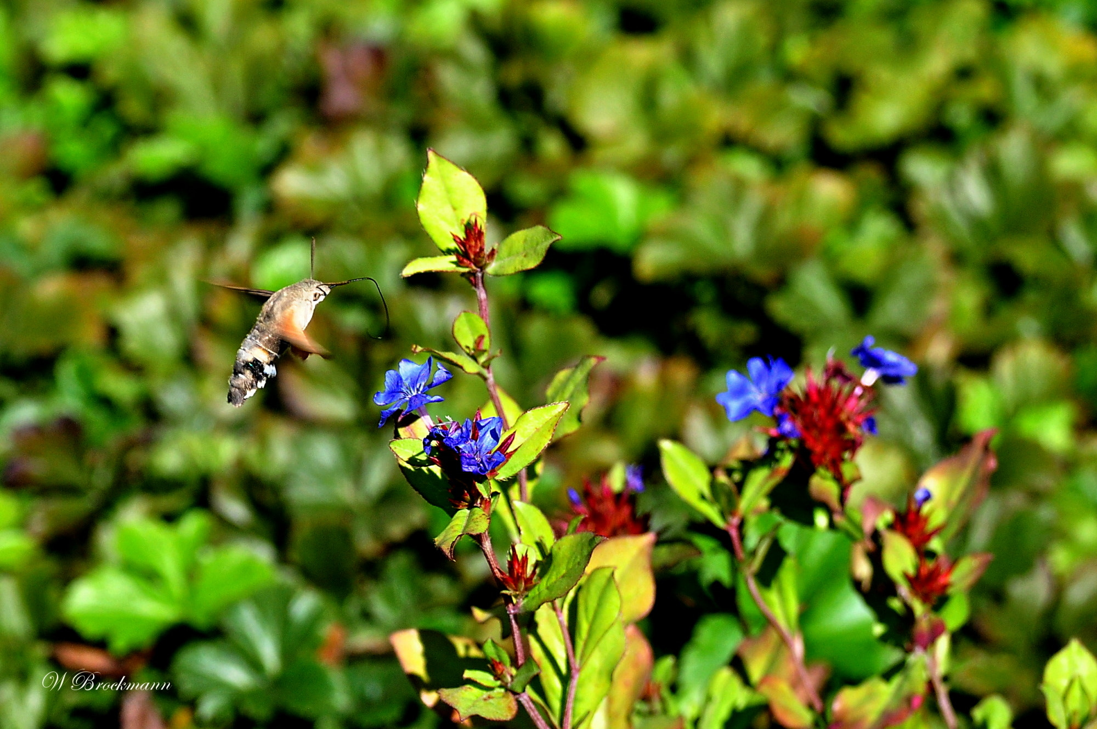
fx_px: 3196
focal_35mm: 105
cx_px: 548
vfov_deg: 13.0
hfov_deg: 19.5
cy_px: 364
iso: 400
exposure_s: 1/1250
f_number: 5.6
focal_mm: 70
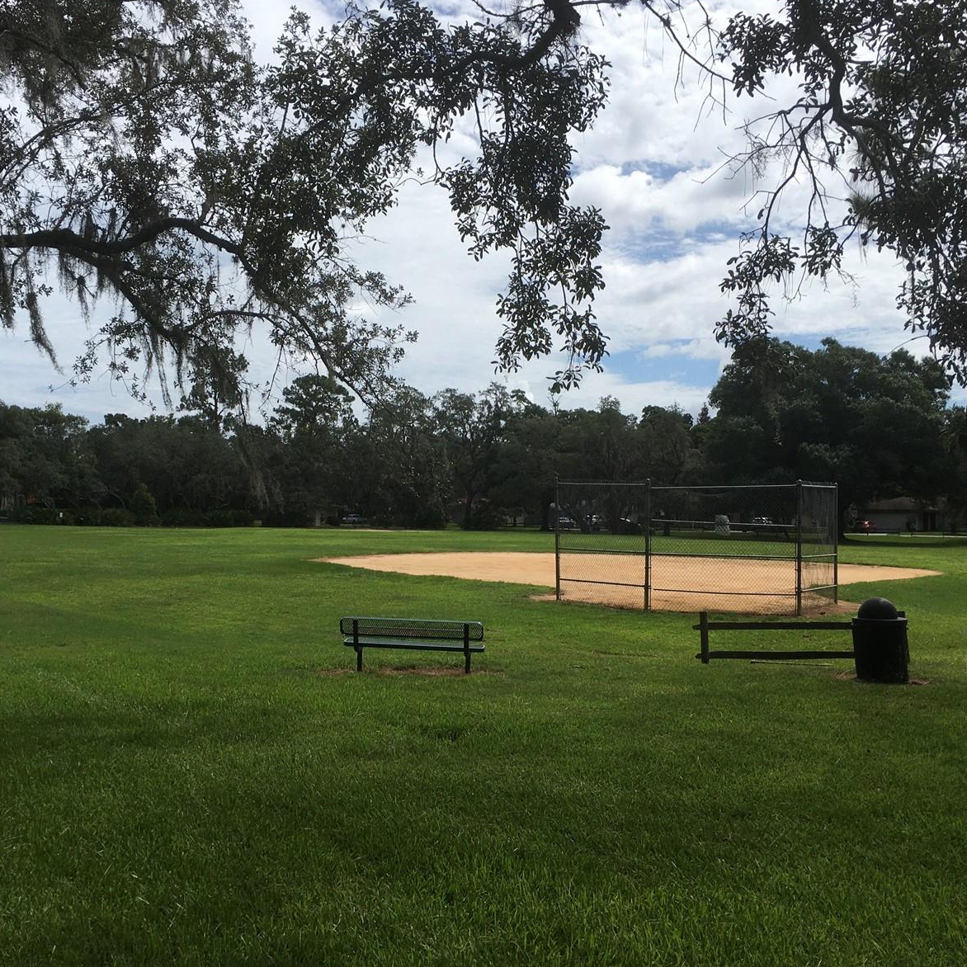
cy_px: 479
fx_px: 1106
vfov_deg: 47.2
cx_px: 460
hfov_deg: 47.2
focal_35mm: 35
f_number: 2.2
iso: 25
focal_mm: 4.15
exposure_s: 1/3077
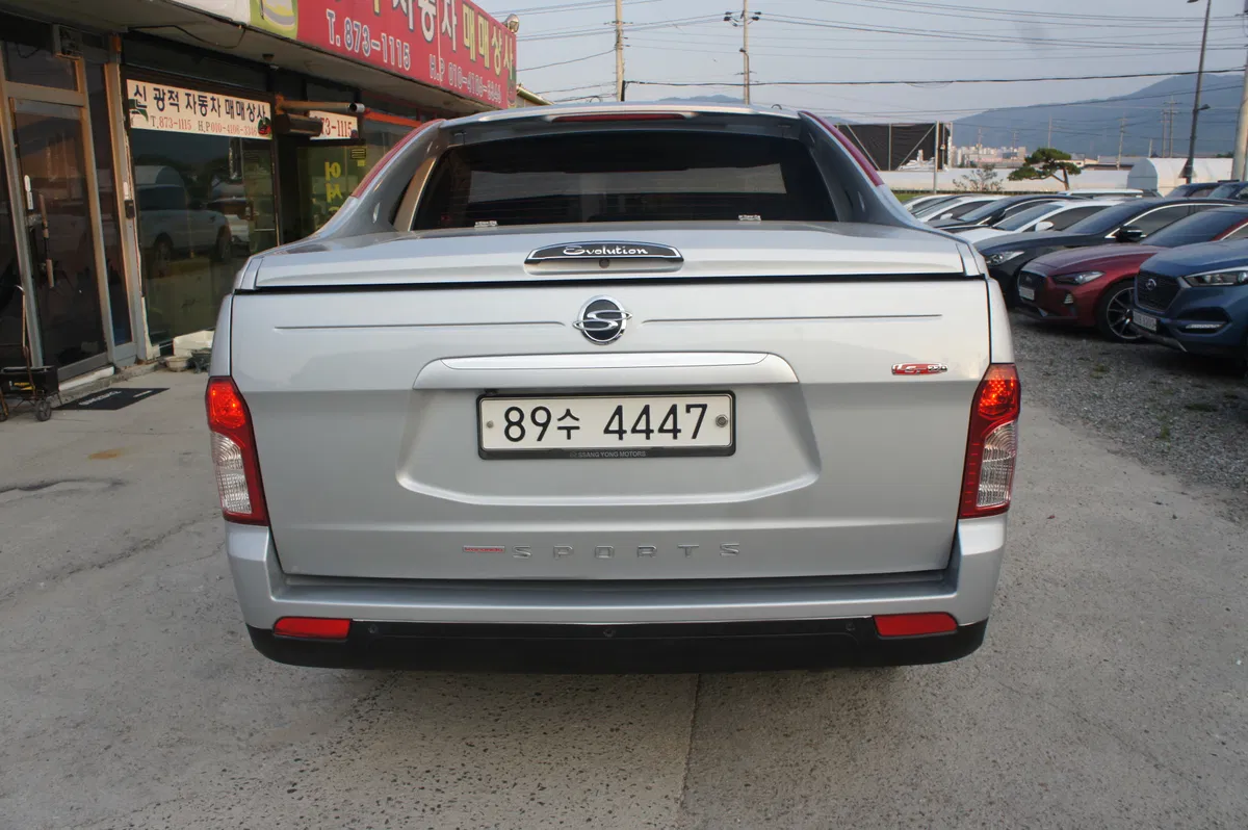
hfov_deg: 67.4
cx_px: 624
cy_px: 415
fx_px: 935
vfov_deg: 47.9
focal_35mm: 27
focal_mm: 18
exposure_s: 1/125
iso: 200
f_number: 7.1
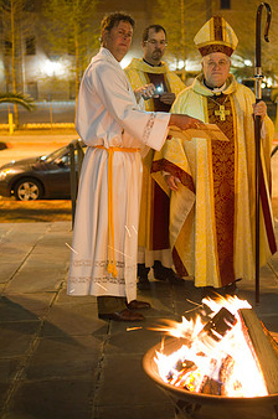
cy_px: 164
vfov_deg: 31.4
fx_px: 744
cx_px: 171
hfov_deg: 21.1
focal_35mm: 64
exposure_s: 1/25
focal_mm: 48
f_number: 2.8
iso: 2500
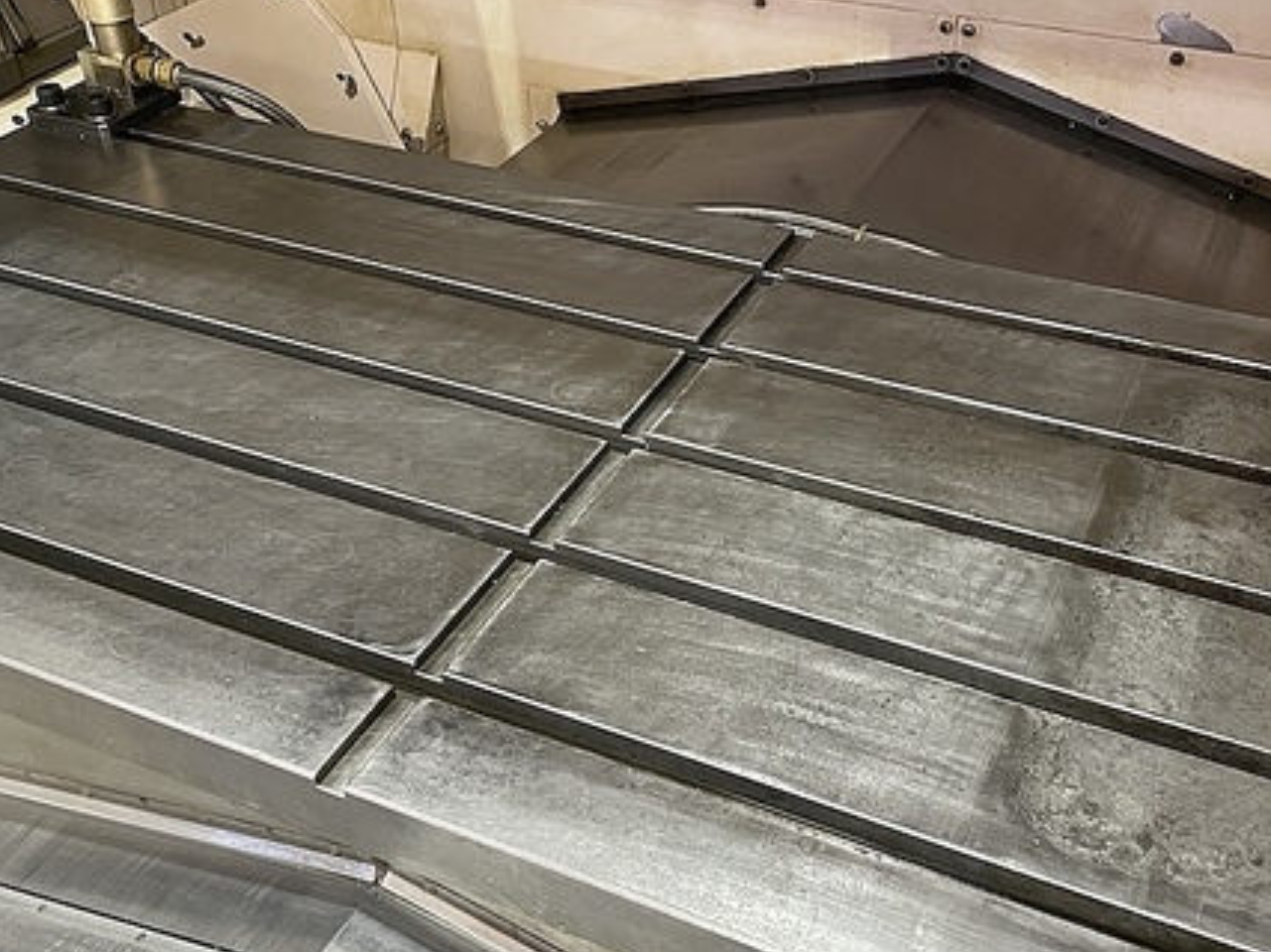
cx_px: 688
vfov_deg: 36.8
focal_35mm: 39
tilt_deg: -35.7
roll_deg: +1.1
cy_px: 464
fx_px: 1432
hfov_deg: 47.8
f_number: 1.6
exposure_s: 1/50
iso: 500
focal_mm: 4.2
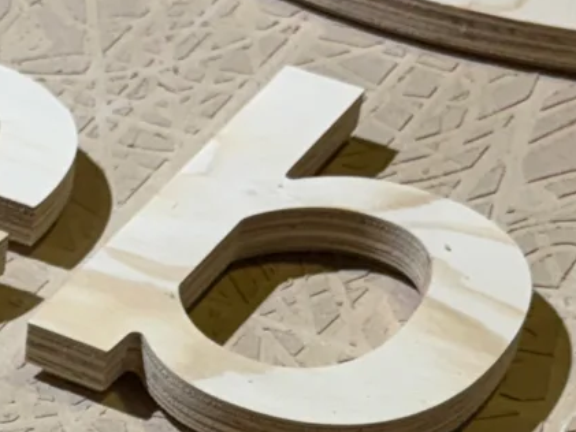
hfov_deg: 13.1
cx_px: -167
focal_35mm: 146
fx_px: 2430
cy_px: 663
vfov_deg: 9.8
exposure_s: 1/100
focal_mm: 6.76
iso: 125
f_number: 1.78
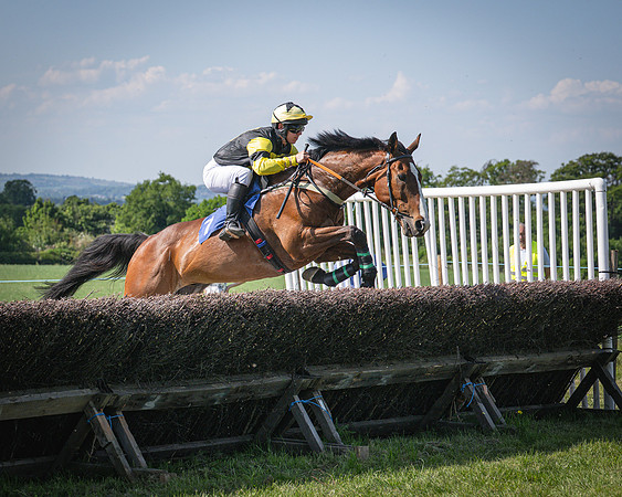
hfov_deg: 15.7
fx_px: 2246
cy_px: 219
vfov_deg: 12.6
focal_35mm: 122
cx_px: 175
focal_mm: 70
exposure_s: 1/3200
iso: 400
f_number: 4
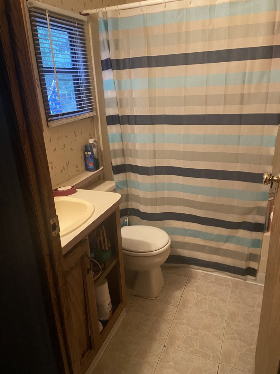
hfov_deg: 53.1
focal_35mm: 26
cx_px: 140
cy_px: 187
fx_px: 280
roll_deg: +2.9
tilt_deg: -19.6
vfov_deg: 67.3
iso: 500
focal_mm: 4.25
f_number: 1.8
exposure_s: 1/30
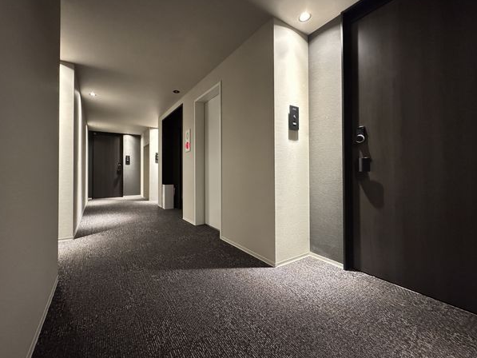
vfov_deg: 81.7
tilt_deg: +1.2
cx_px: 223
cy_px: 171
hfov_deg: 98.0
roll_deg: +0.7
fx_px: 207
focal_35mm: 15
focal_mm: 2.22
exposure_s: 1/25
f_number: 2.2
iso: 2000
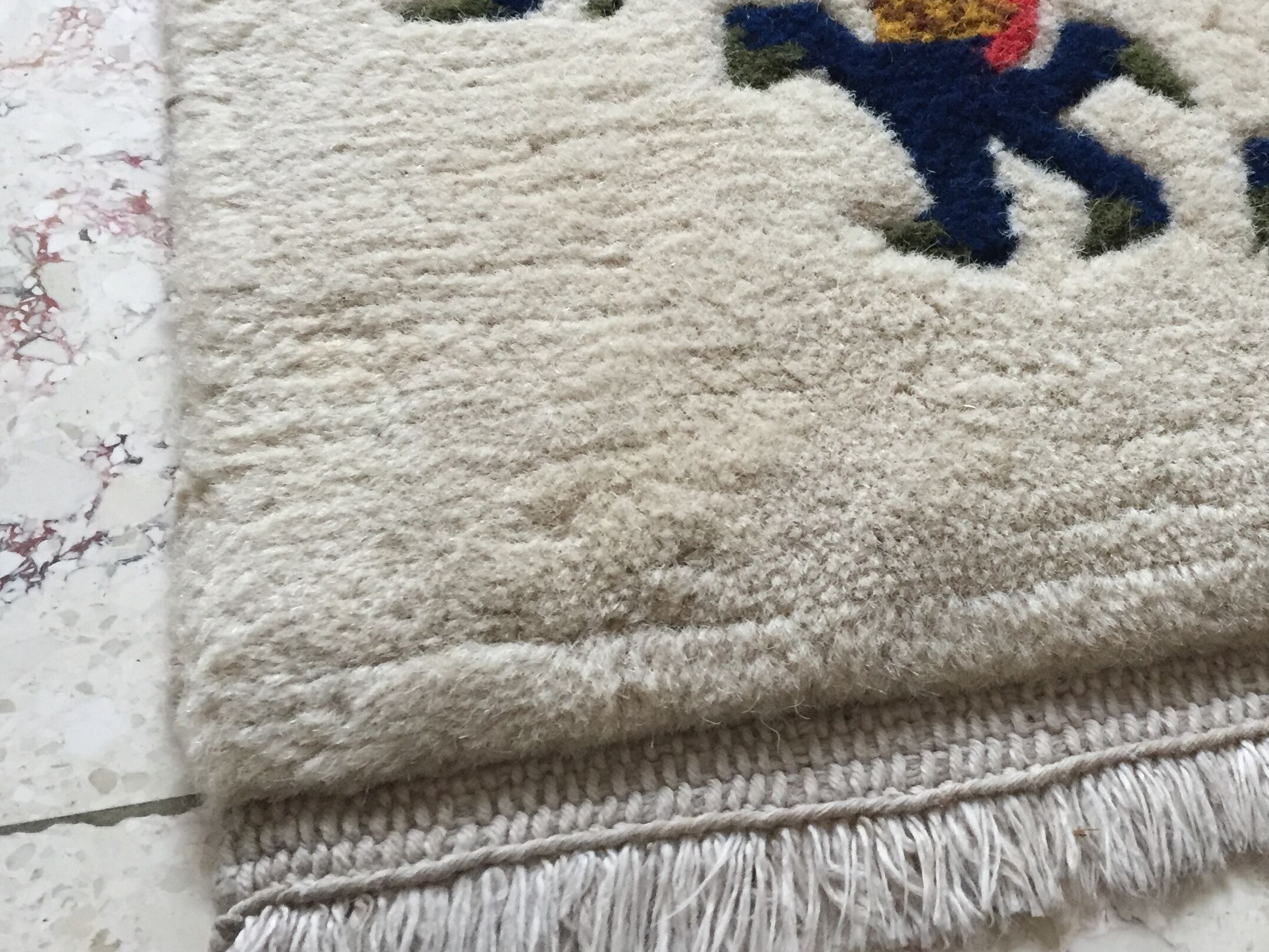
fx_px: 1613
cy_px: 389
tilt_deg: -51.1
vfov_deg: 32.8
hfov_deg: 42.0
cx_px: 910
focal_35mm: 44
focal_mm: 4.15
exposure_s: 1/33
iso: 200
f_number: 2.2
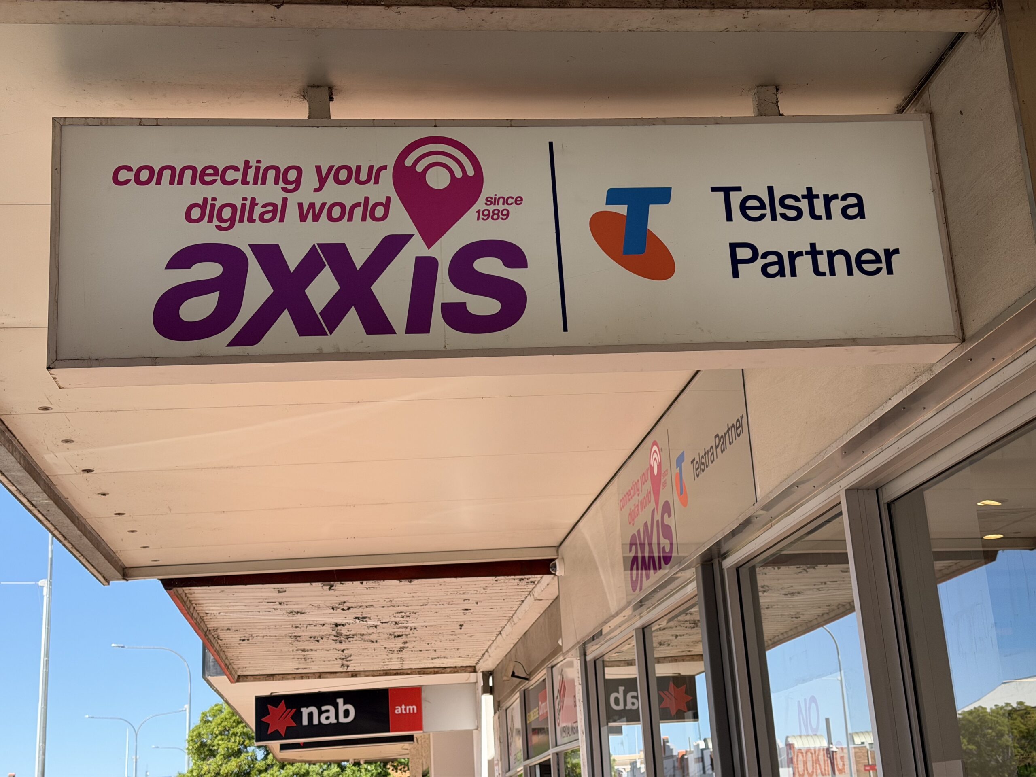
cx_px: 518
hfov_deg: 39.7
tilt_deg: +16.4
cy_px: 388
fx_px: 1437
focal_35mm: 48
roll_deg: +3.3
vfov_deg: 30.3
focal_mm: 6.76
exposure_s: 1/1883
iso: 64
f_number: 1.78
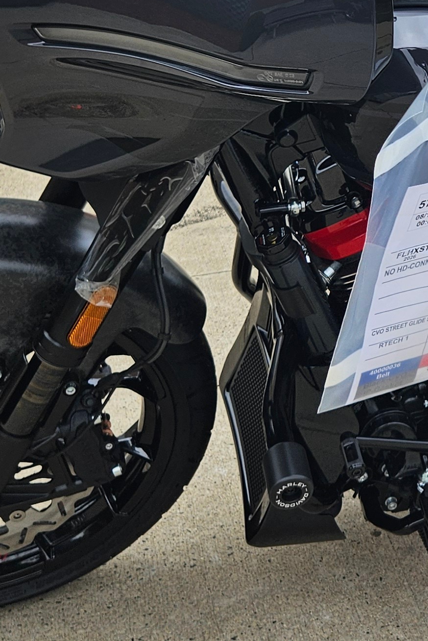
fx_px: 1302
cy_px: 87
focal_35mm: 73
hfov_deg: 17.4
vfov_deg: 26.9
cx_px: 572
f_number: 1.8
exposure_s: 1/557
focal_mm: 5.4
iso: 25
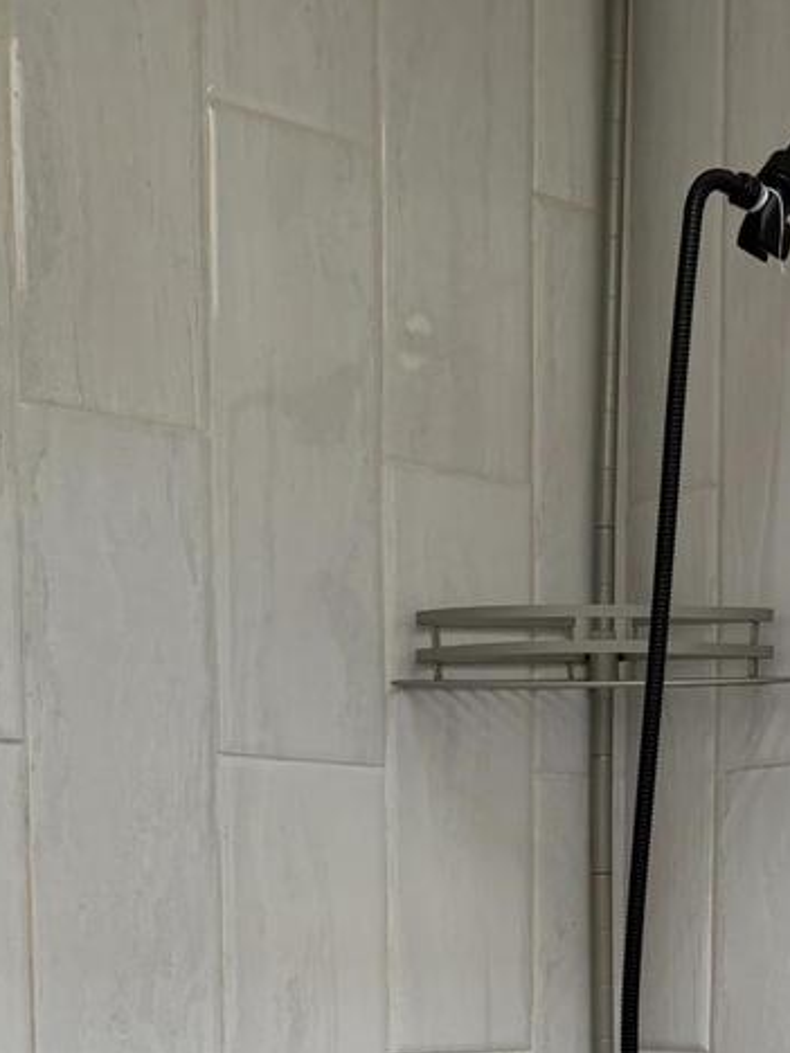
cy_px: 1123
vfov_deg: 29.4
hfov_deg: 24.2
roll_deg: -0.6
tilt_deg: -3.8
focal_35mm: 60
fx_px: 1826
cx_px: 576
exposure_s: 1/106
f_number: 1.6
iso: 125
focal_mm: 5.96
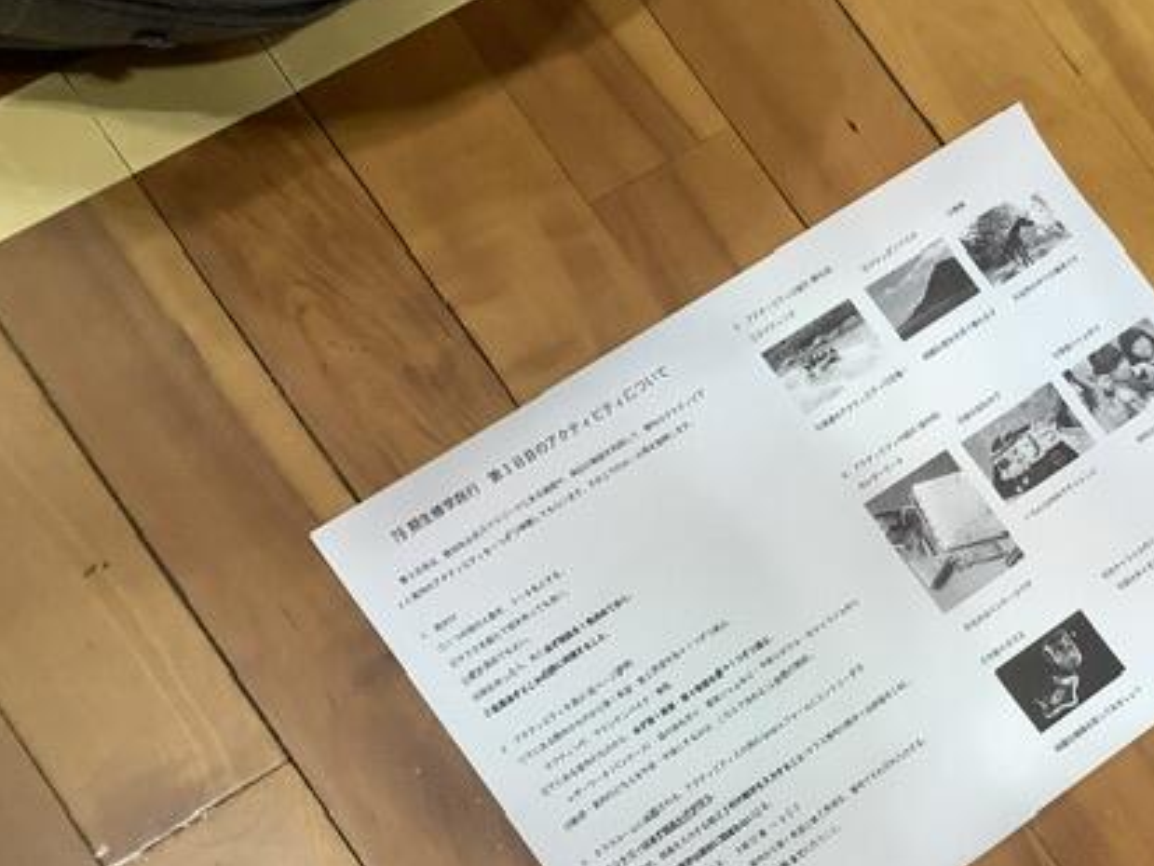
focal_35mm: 48
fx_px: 1601
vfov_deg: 29.8
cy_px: 654
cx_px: 796
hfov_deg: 39.0
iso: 80
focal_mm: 3.3
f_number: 2.4
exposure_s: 1/50
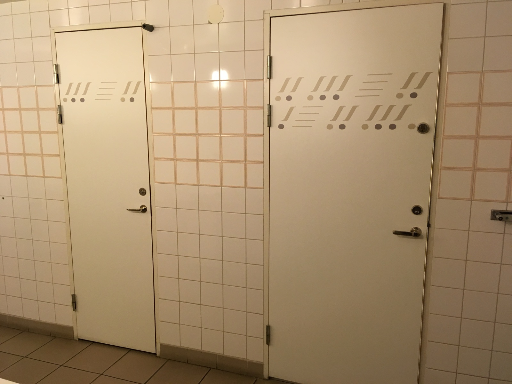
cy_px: 192
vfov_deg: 48.2
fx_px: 429
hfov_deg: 61.7
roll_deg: +0.6
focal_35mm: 29
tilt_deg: -9.0
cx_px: 256
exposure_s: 1/33
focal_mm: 4.15
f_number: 2.2
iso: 100
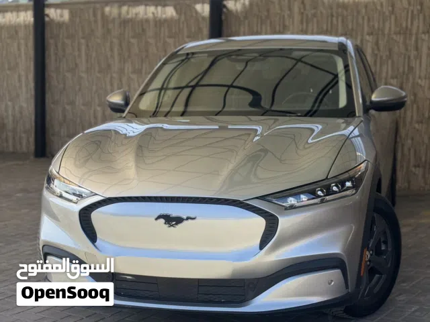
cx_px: 215
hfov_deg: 39.7
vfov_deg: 30.3
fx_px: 596
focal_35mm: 48
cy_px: 161
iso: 64
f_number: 1.78
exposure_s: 1/1637
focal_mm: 6.76
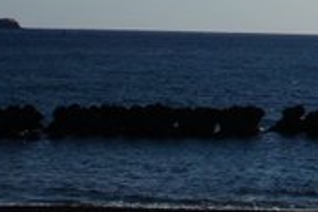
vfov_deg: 8.2
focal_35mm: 155
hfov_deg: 10.9
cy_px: -289
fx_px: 1369
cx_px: 800
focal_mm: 20
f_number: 14
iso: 200
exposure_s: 1/1250
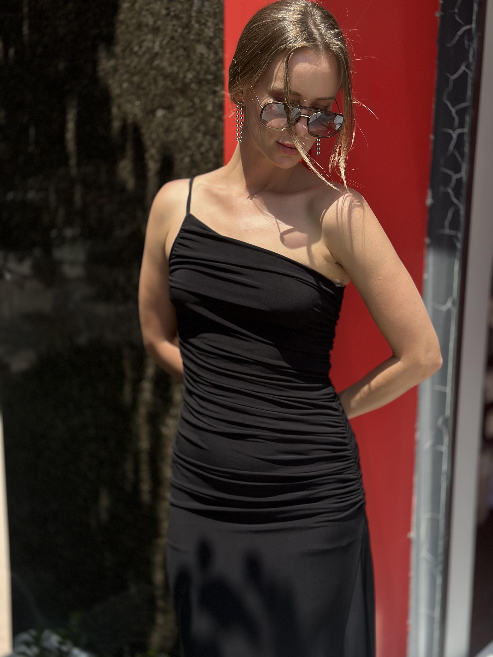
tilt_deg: -13.9
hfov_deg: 30.3
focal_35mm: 48
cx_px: 246
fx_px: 911
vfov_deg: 39.7
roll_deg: -1.2
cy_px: 328
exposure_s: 1/5556
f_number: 1.78
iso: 100
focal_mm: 6.86
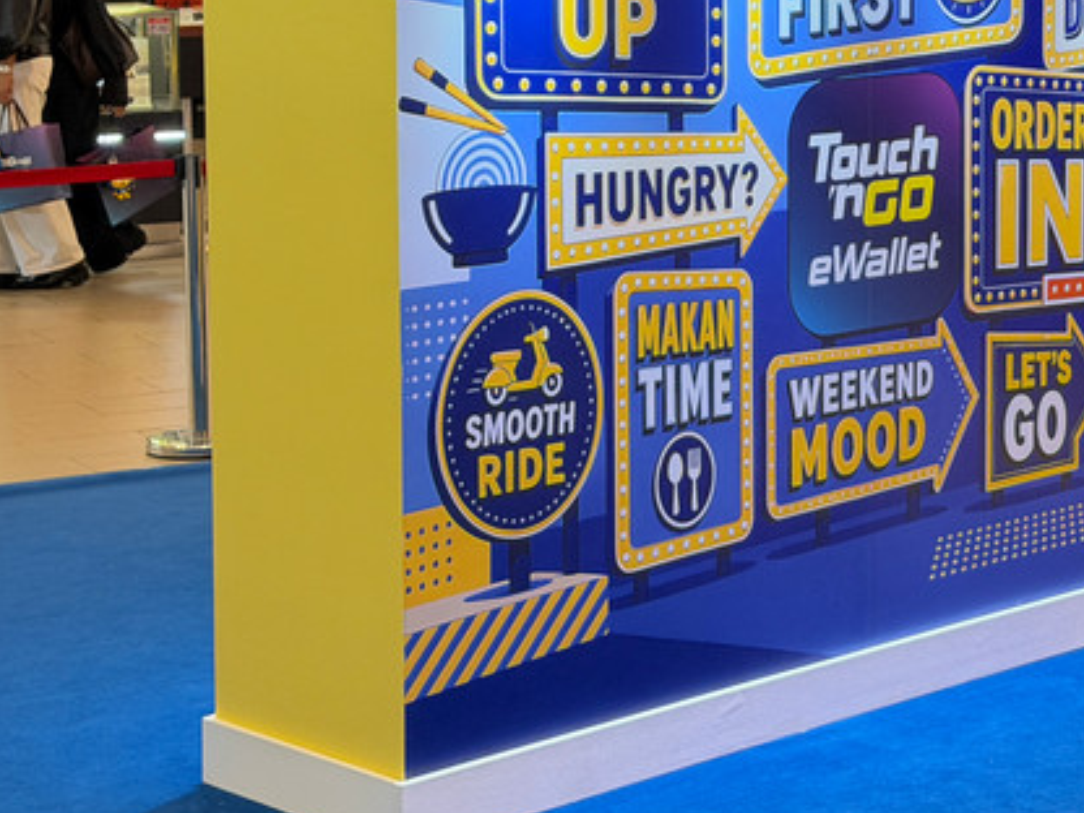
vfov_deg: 15.2
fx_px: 3038
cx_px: 795
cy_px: 167
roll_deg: +0.1
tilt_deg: -4.4
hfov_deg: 20.1
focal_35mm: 97
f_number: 1.78
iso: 100
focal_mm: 6.76
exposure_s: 1/100
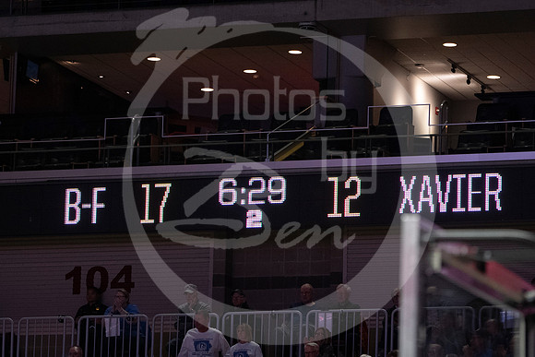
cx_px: 232
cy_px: 145
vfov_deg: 6.1
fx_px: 3332
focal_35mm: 224
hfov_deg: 9.2
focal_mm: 135
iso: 2500
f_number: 2.8
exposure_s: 1/800
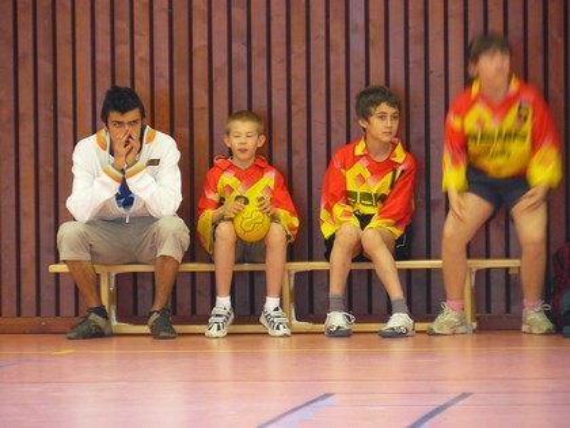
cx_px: 285
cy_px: 214
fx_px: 5566
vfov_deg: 4.4
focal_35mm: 338
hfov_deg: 5.9
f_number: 3.3
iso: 200
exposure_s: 1/25
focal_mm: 56.3
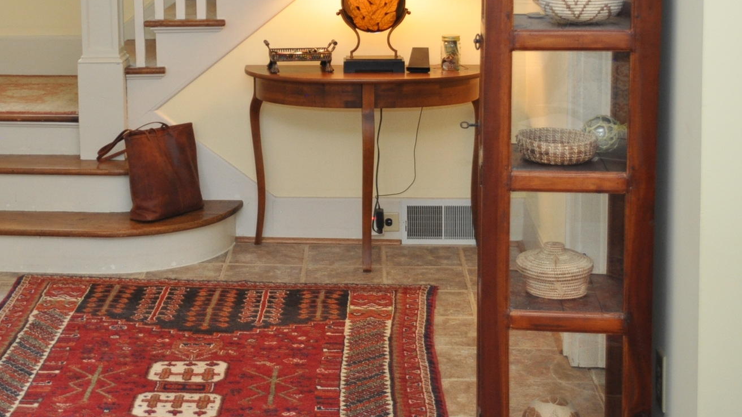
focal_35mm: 72
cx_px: 135
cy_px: 37
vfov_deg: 16.5
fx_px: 1416
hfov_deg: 28.6
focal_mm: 28
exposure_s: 1/60
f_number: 4.5
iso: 800
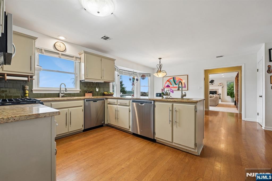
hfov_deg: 104.3
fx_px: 106
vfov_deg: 81.2
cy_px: 90
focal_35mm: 14
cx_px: 136
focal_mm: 14
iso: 320
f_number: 8
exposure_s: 1/10
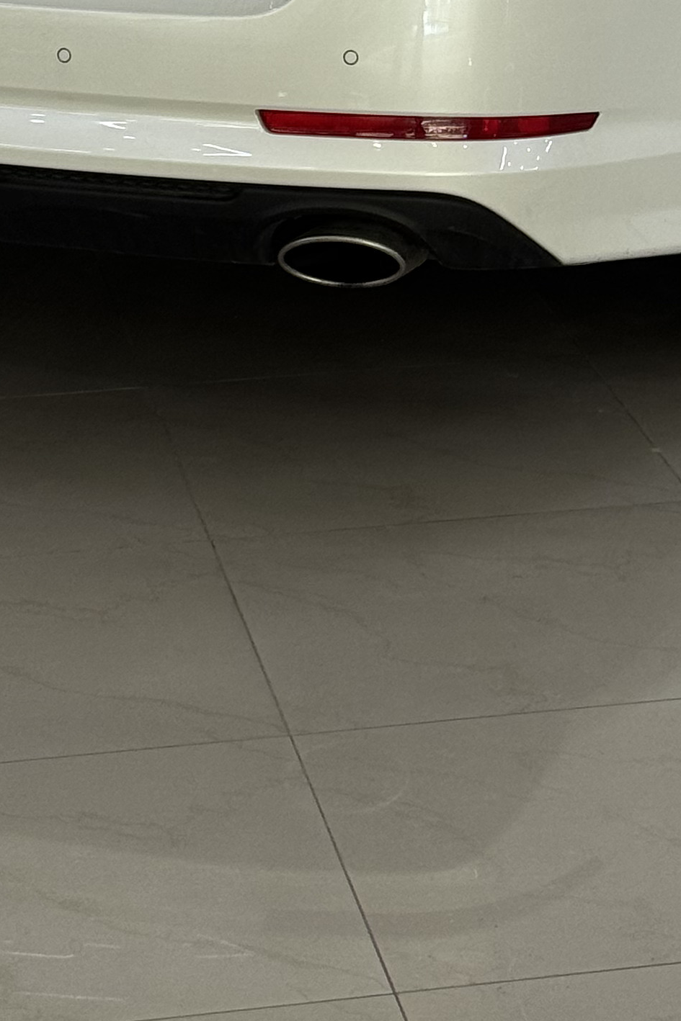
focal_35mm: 142
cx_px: 535
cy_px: -235
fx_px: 4030
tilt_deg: -9.1
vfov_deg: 14.0
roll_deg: +0.6
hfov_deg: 9.6
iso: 64
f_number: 1.78
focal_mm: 6.76
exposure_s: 1/100
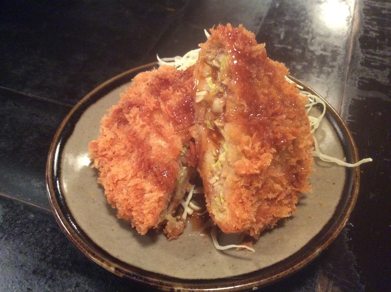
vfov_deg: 44.0
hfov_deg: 56.9
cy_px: 146
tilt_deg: -46.7
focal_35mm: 32
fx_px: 361
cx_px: 196
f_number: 2.4
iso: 320
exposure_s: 1/20
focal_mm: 3.3
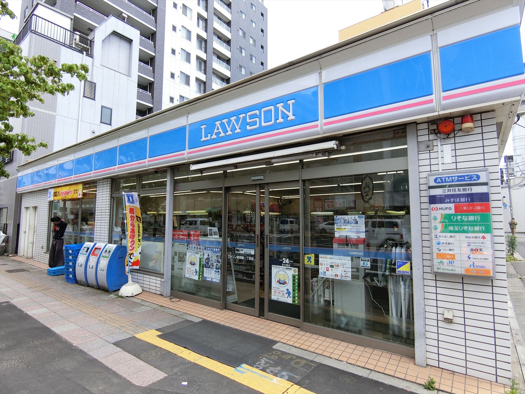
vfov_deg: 68.7
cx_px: 262
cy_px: 197
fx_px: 288
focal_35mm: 19
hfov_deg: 84.7
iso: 80
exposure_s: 1/500
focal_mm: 4.06
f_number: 2.7
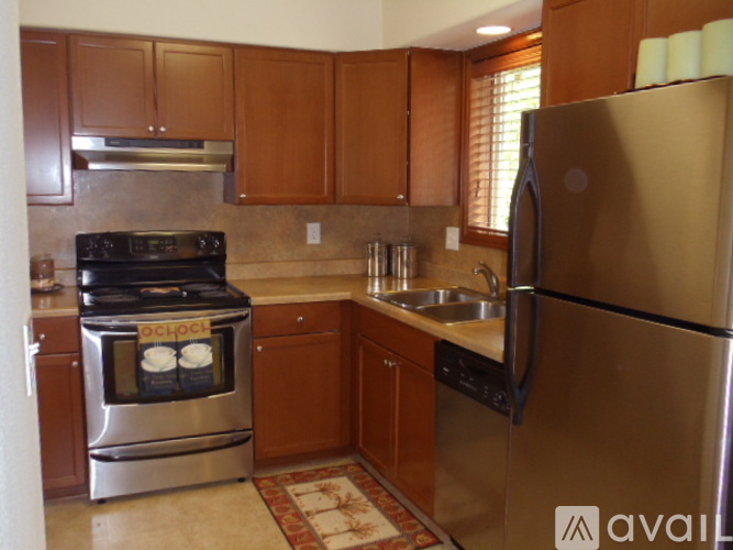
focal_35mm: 44
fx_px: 932
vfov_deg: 32.9
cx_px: 366
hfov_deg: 43.0
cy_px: 275
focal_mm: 6
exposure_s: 1/30
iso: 200
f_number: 3.5
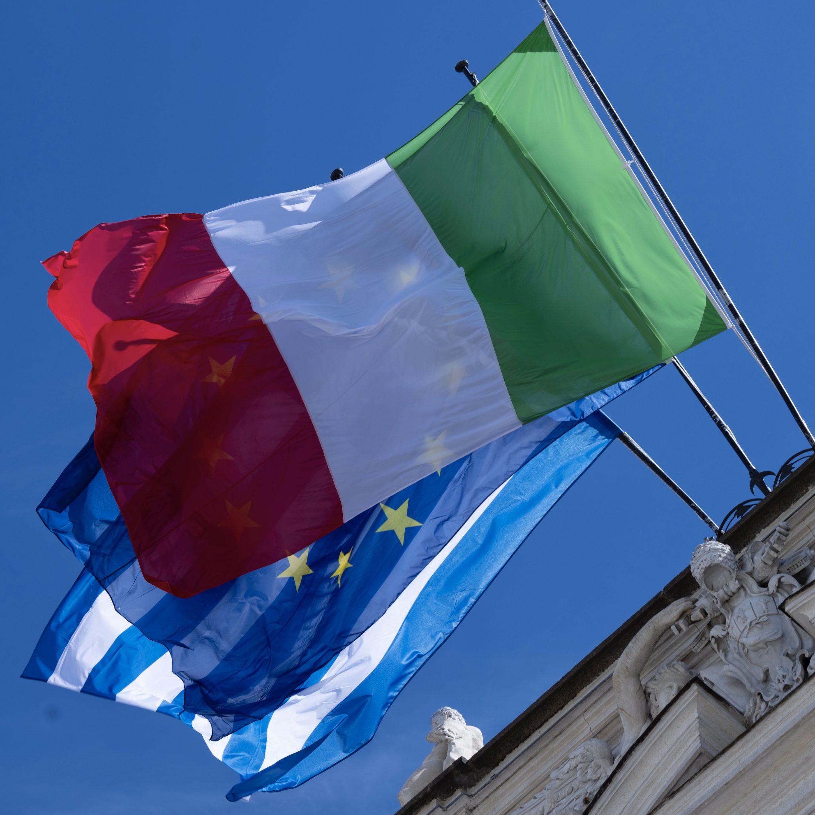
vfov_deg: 19.3
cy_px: 410
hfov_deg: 19.3
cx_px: 445
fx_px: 2397
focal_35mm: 90
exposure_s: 1/250
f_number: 9
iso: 100
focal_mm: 70
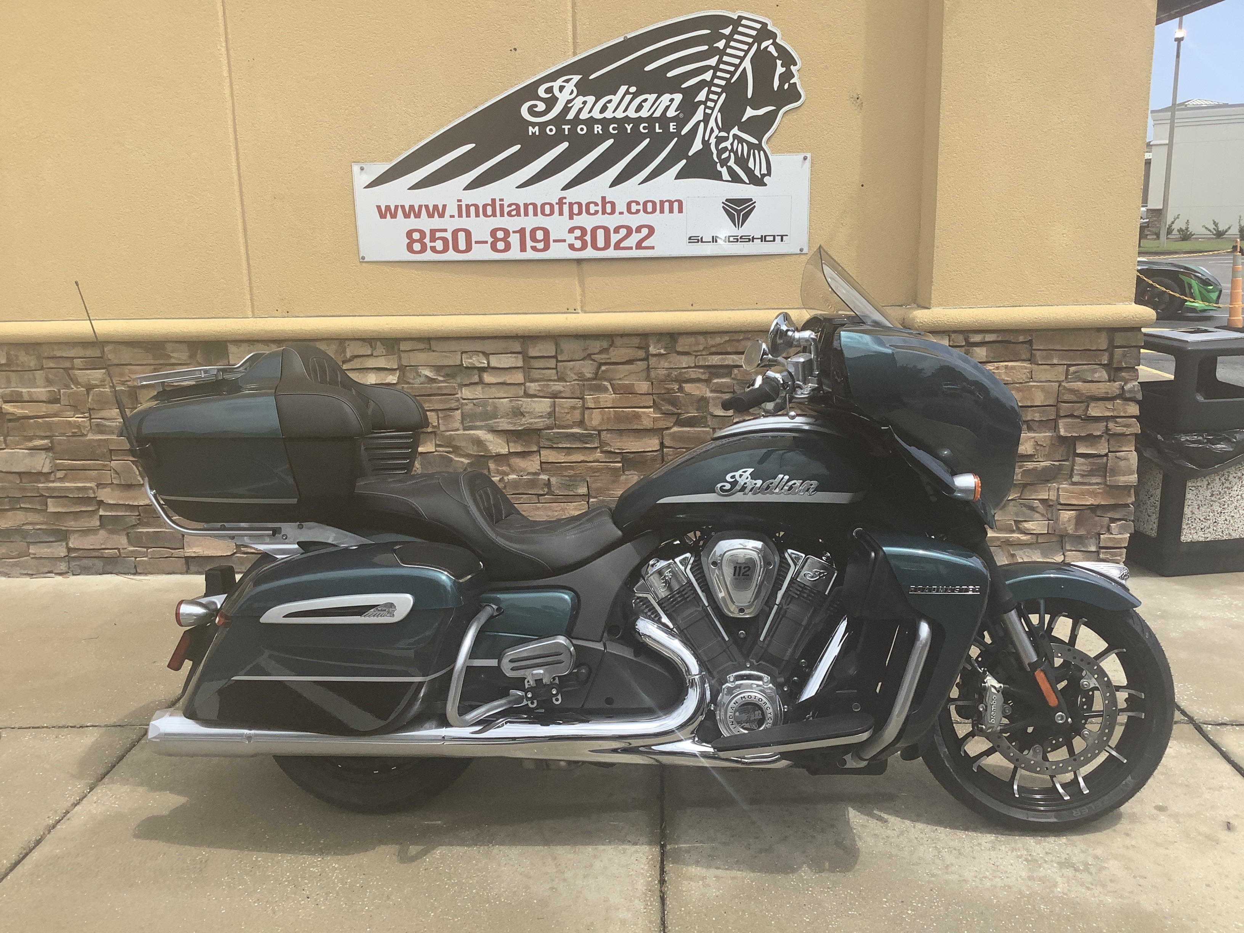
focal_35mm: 31
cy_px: 466
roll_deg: +1.9
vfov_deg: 45.4
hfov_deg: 58.4
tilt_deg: -13.9
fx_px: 1114
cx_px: 622
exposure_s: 1/1148
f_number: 2.4
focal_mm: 3.3
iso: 25
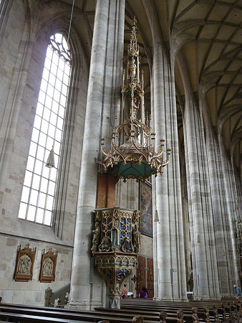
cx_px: 121
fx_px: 279
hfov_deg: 46.8
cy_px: 162
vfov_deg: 59.9
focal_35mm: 30
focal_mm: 5
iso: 400
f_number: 3.4
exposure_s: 1/30
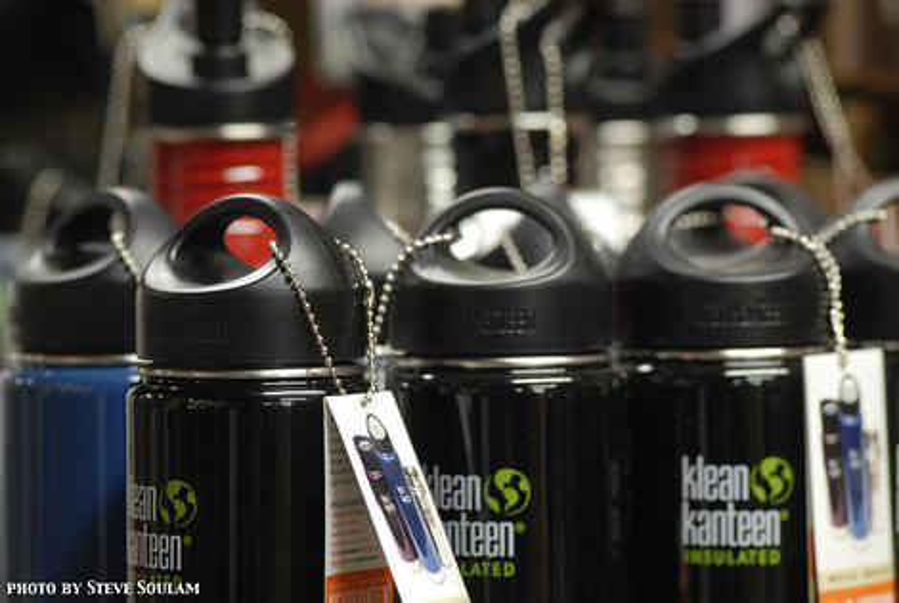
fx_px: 5440
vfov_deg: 6.3
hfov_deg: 9.4
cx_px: 450
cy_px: 302
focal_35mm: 218
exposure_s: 1/4
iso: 200
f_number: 4
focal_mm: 145
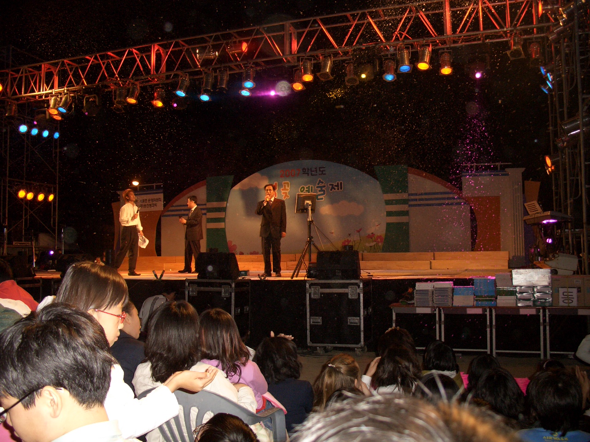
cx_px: 295
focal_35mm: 33
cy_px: 221
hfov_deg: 55.4
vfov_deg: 42.9
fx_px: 562
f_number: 2.8
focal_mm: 7.1
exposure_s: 1/60
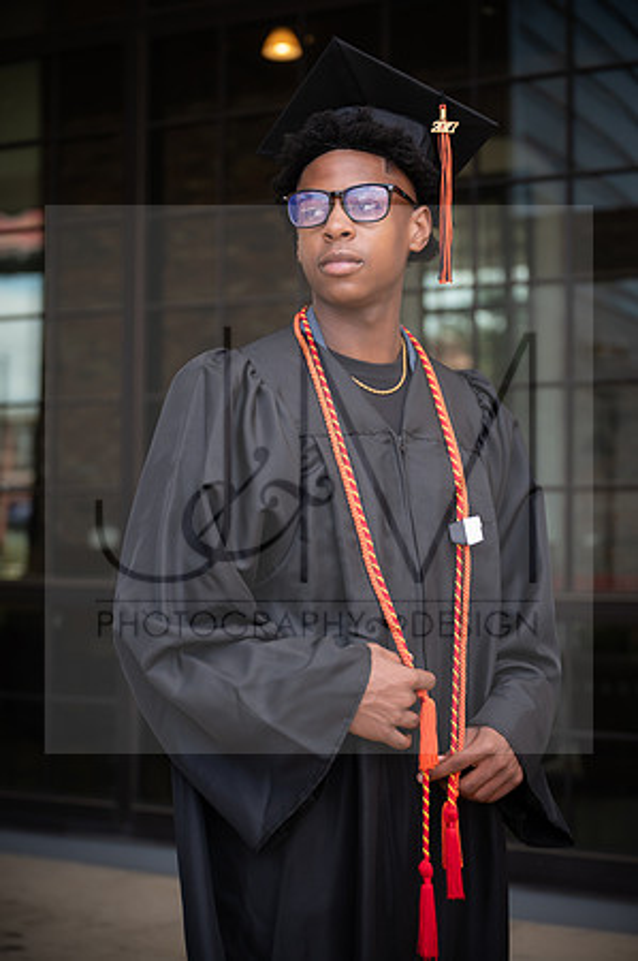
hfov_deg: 23.3
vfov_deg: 34.5
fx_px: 1545
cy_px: 480
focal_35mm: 58
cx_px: 319
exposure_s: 1/250
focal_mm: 58
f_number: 2.8
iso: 200
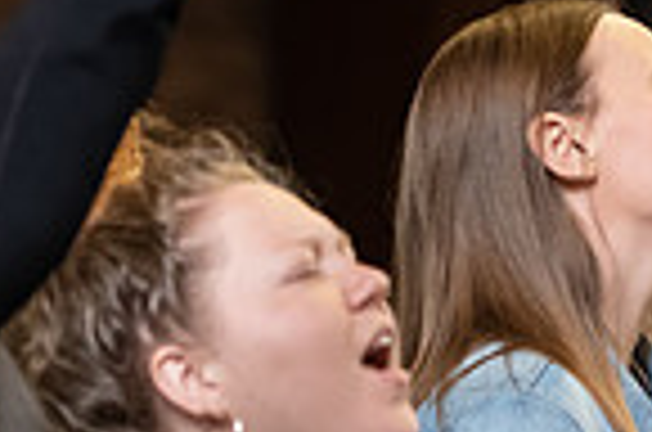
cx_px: 809
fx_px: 6885
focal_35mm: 381
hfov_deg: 5.4
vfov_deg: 3.6
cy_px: 371
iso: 2500
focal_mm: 95
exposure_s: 1/125
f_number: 2.8
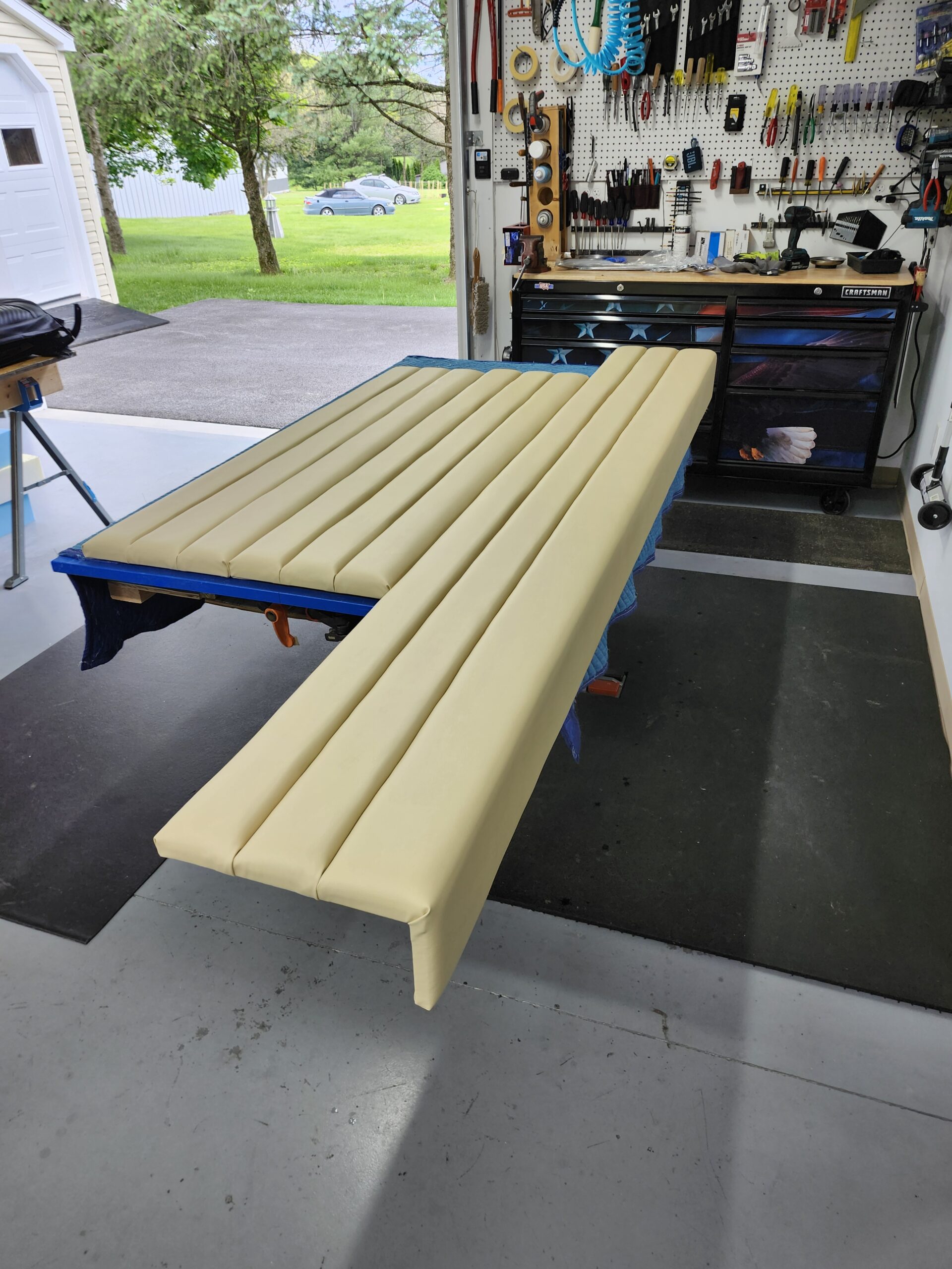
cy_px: 634
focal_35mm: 23
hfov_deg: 58.9
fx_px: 843
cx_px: 476
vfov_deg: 73.9
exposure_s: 1/120
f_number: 1.8
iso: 50
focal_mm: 5.54
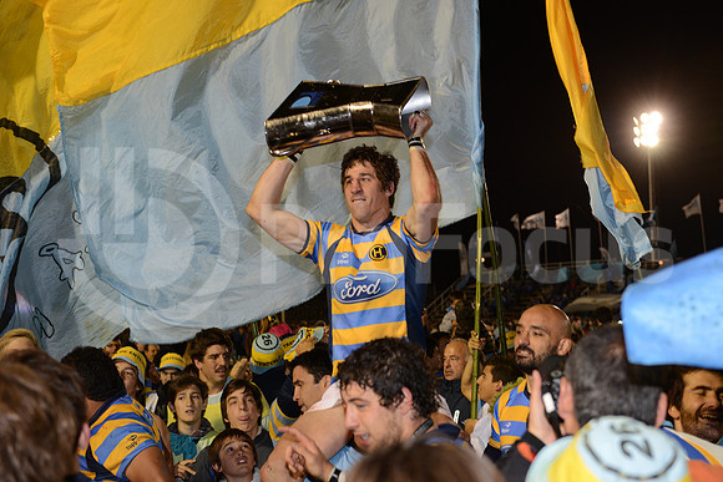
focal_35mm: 55
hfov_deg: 36.2
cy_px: 241
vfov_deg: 24.6
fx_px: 1105
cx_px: 362
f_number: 4
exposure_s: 1/160
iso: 800
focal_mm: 55
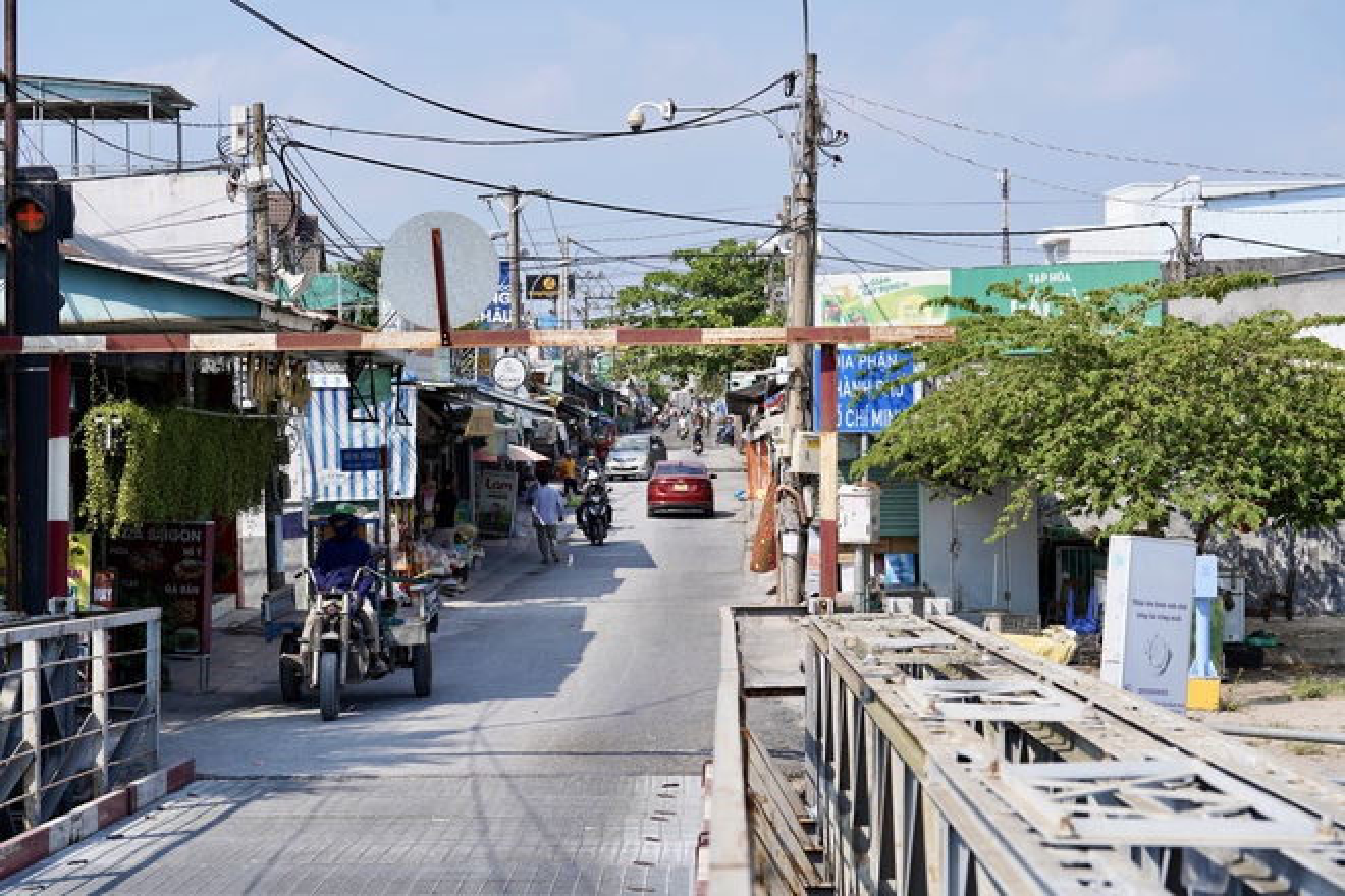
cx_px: 672
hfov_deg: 28.8
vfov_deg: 19.5
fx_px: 2615
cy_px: 448
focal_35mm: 70
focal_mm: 70
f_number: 5.6
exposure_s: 1/800
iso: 160
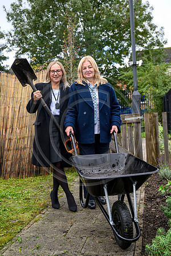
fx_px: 306
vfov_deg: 45.4
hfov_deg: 31.2
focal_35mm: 43
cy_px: 128
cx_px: 86
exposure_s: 1/320
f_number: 4.5
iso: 1000
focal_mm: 43
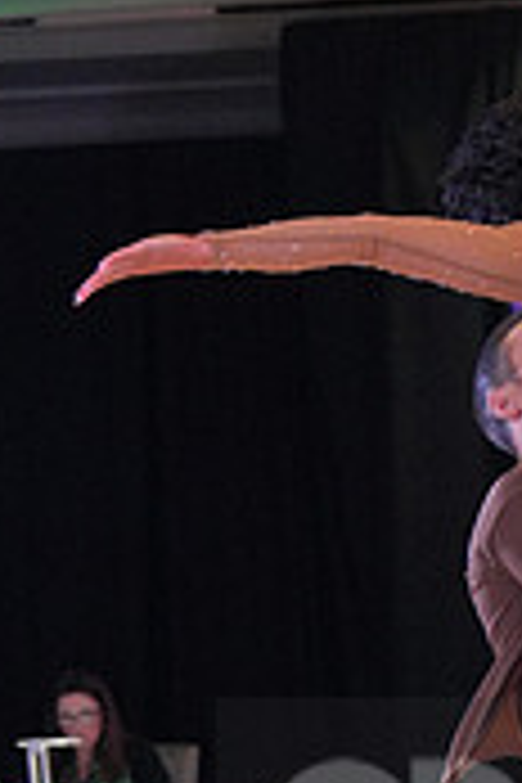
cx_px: 839
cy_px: 850
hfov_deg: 5.8
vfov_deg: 8.8
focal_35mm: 233
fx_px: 5067
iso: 3200
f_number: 4
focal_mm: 70
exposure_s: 1/400
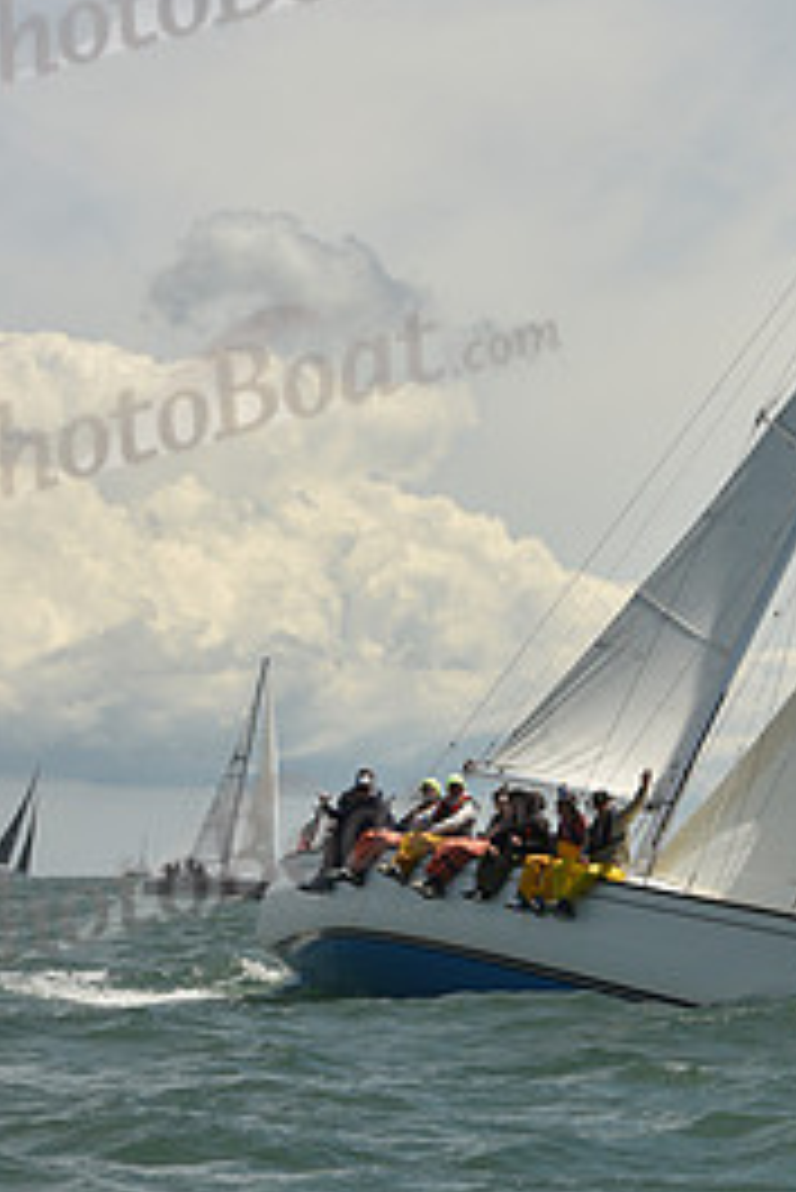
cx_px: 794
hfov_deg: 7.8
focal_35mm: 175
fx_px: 5796
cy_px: 571
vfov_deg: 11.7
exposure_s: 1/800
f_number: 13
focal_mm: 80
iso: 320
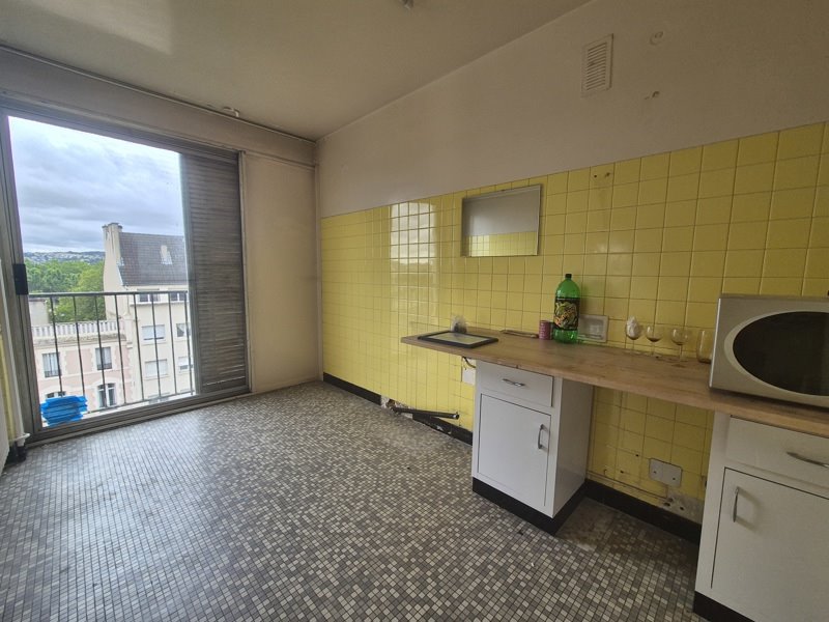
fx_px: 311
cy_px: 311
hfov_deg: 106.2
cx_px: 414
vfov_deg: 89.9
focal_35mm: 13
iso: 50
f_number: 2.2
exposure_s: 1/266
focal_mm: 2.2
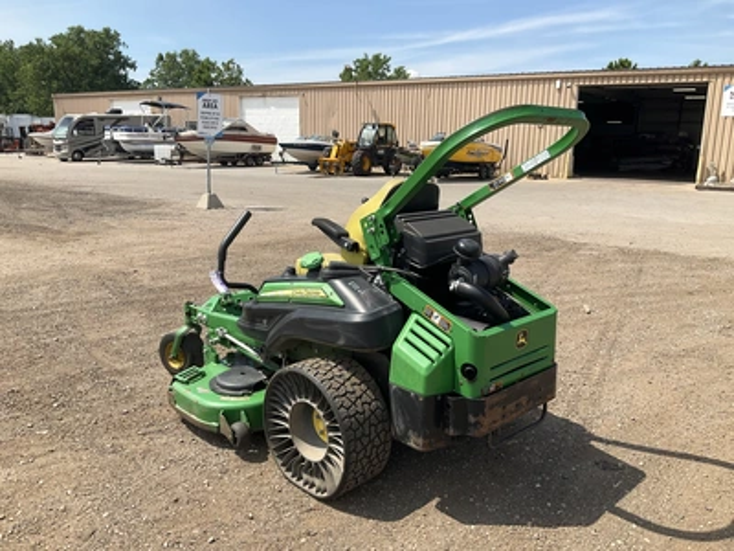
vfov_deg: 48.2
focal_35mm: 29
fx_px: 615
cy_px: 276
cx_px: 367
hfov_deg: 61.7
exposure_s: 1/1534
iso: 25
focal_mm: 3
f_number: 1.8
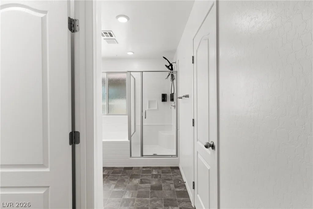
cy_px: 104
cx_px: 156
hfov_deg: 86.9
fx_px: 165
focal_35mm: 19
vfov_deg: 64.6
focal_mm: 19
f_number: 8
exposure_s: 1/20
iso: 400
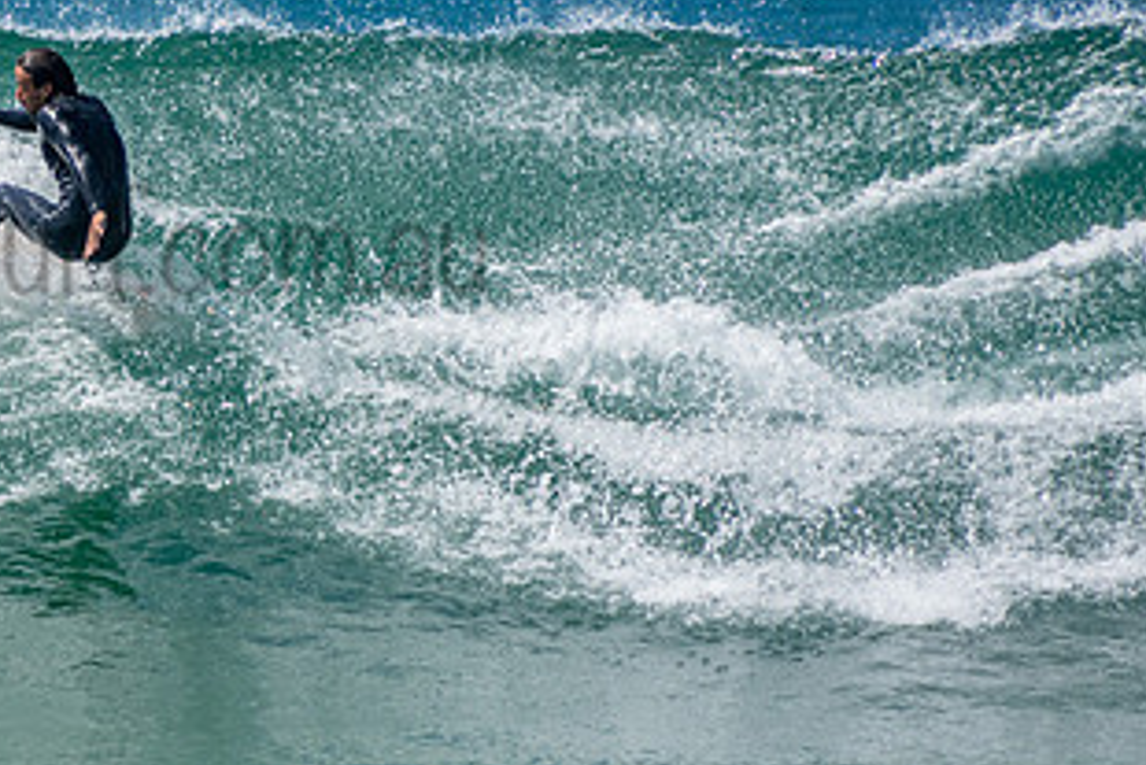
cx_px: 96
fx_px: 35732
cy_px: 209
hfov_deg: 1.8
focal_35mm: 1122
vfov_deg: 1.2
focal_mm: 400
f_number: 5.6
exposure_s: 1/2000
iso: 360
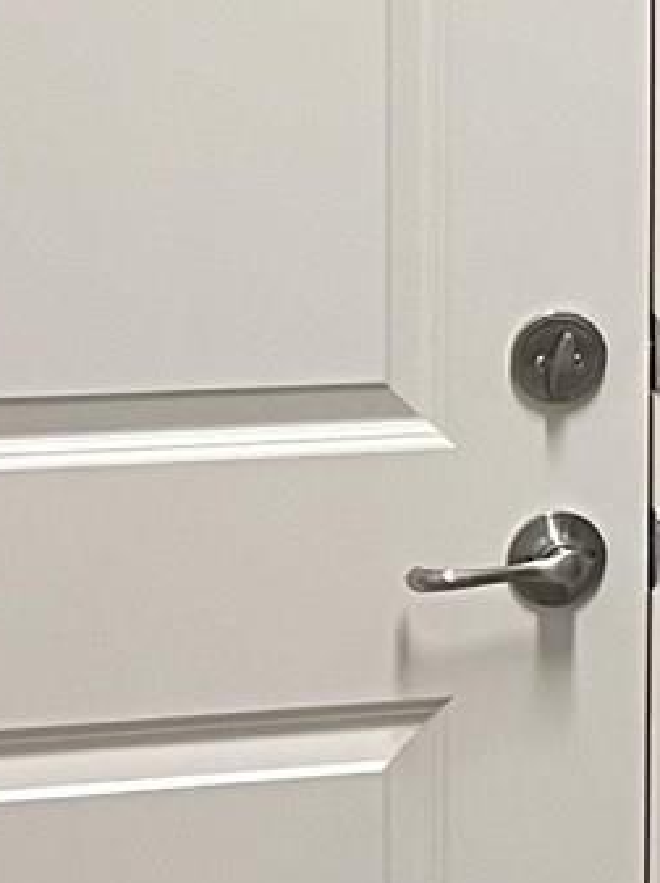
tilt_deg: -0.5
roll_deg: -0.8
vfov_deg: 11.0
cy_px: 21
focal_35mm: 178
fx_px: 4534
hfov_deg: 7.3
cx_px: 2017
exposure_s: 1/60
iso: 80
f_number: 1.5
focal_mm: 5.7
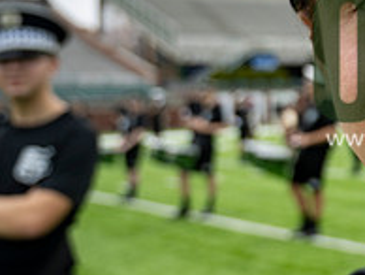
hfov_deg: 24.9
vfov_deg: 21.2
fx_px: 728
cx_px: 455
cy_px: 73
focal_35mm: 69
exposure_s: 1/200
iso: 160
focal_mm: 24
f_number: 4
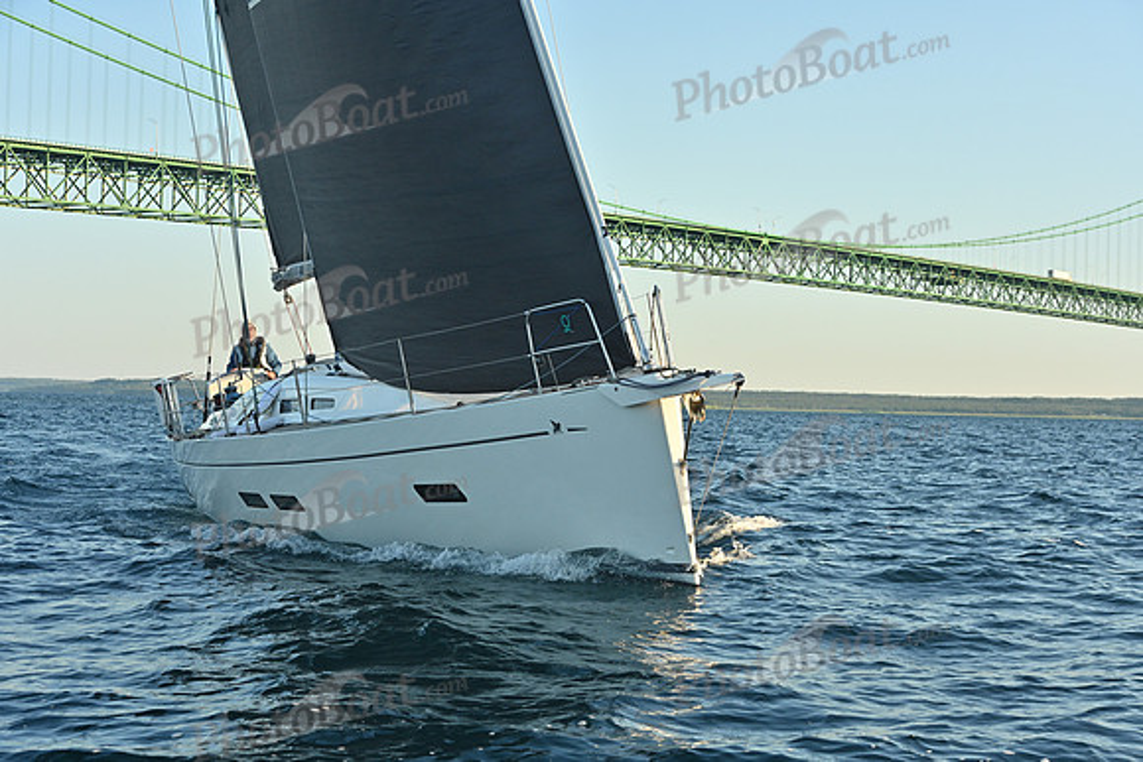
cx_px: 572
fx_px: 2223
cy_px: 381
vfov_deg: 19.5
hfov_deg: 28.8
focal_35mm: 70
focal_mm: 70
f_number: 7.1
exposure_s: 1/1000
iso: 800
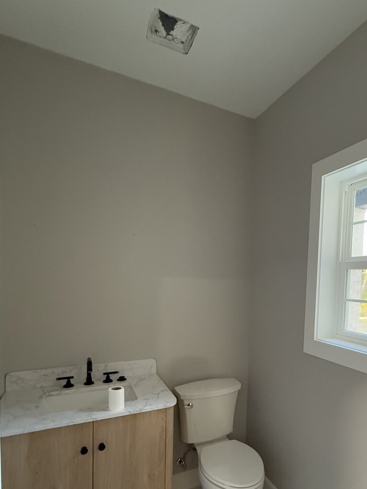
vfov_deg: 75.2
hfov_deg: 59.1
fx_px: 311
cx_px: 257
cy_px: 303
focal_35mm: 22
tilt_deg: -2.4
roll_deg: -2.5
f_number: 2.2
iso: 800
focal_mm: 2.22
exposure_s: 1/60
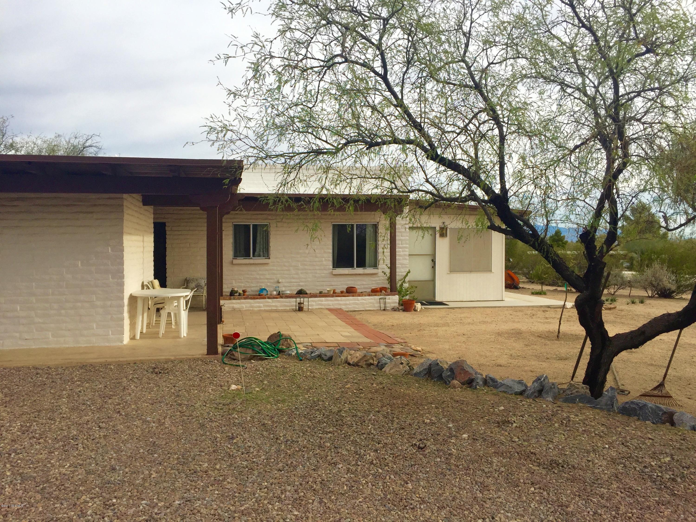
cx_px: 348
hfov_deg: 61.7
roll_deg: -0.3
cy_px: 261
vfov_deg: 48.2
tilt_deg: -1.4
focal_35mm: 29
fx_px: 583
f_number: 2.2
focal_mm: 4.15
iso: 32
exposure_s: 1/1799
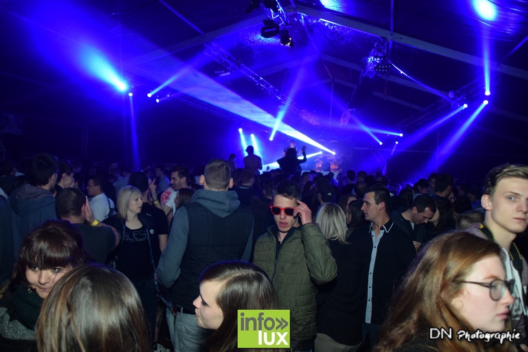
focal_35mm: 32
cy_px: 176
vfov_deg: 41.7
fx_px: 462
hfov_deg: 59.5
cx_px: 264
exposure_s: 1/40
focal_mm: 21
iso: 1600
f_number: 3.5
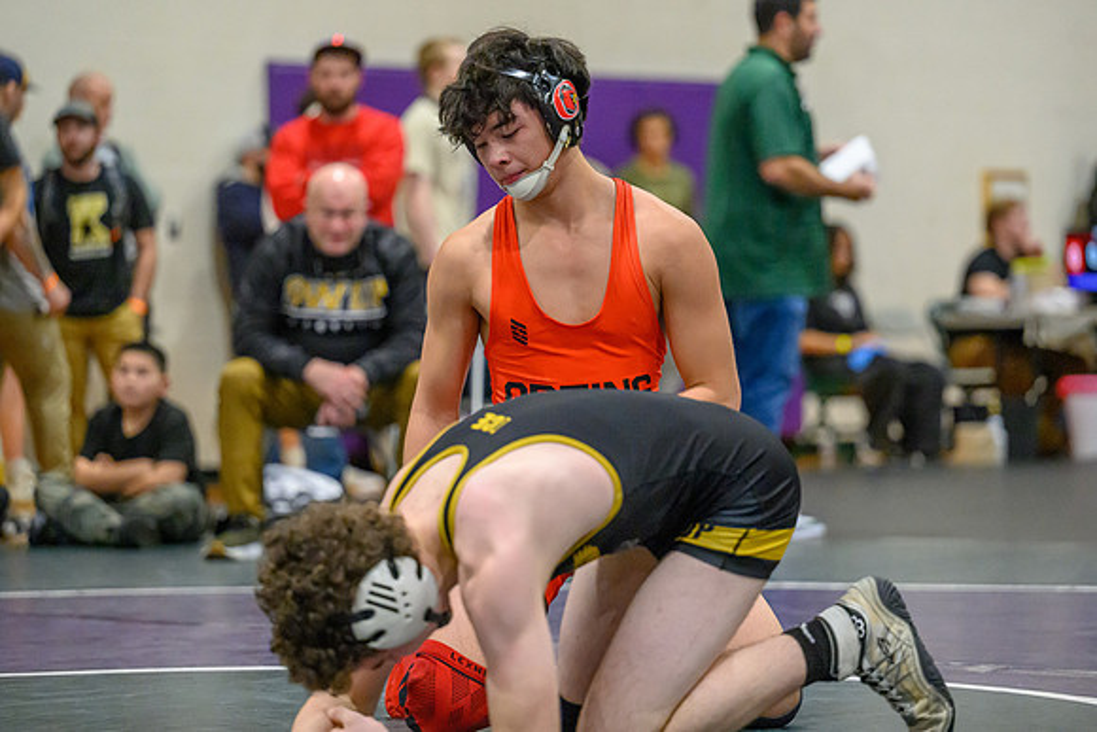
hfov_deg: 14.8
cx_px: 520
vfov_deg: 9.9
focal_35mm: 139
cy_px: 355
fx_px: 4230
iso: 10000
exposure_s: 1/800
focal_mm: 130
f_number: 2.8
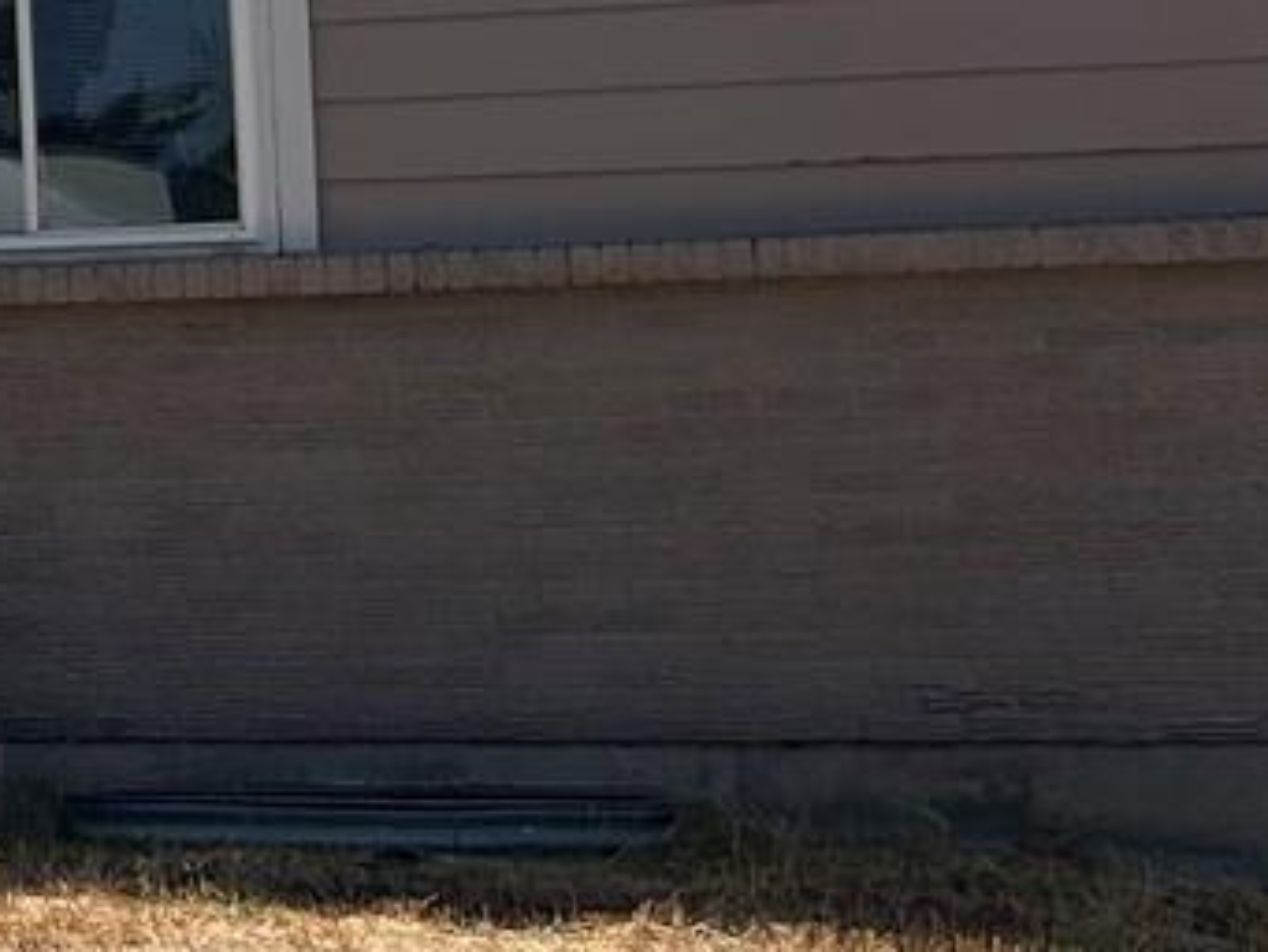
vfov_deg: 12.1
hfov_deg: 13.8
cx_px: -1242
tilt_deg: +7.5
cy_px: 89
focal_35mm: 122
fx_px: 4470
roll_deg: +0.7
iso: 50
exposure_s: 1/5882
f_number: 1.5
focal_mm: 5.7
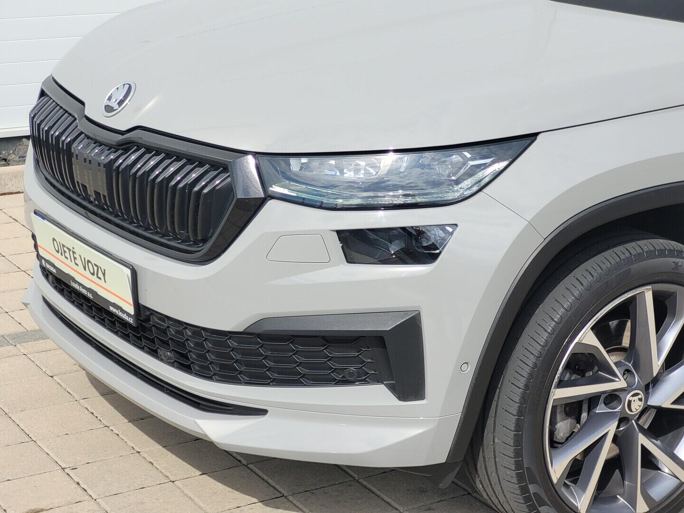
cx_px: 342
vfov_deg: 19.4
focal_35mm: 76
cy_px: 256
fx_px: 1502
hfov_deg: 25.7
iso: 25
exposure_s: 1/852
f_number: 2.4
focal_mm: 7.12
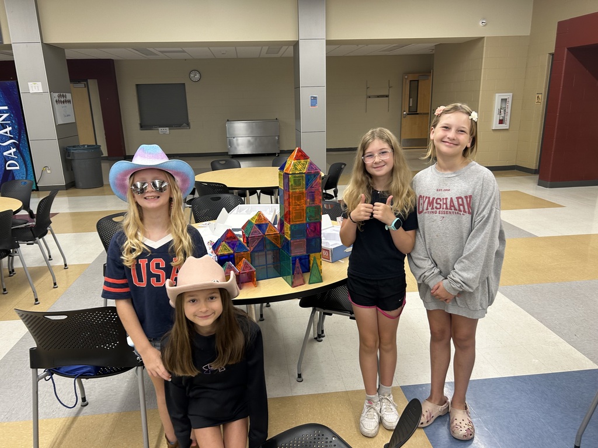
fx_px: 449
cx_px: 299
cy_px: 224
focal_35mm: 26
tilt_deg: -15.3
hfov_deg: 67.3
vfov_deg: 53.1
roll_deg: +1.7
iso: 80
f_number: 1.5
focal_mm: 5.7
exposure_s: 1/60
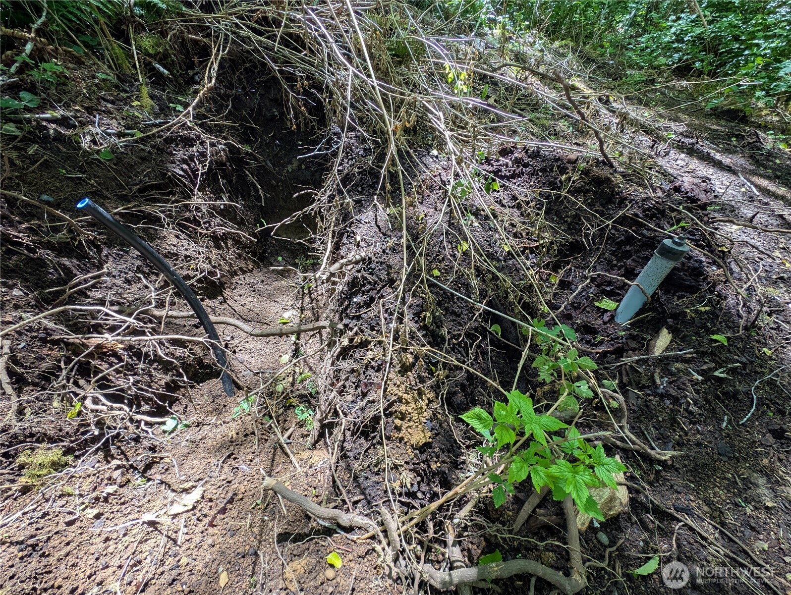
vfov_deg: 94.6
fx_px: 275
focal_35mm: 12
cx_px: 396
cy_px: 298
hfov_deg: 110.5
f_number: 1.95
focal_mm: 2.23
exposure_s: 1/146
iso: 65
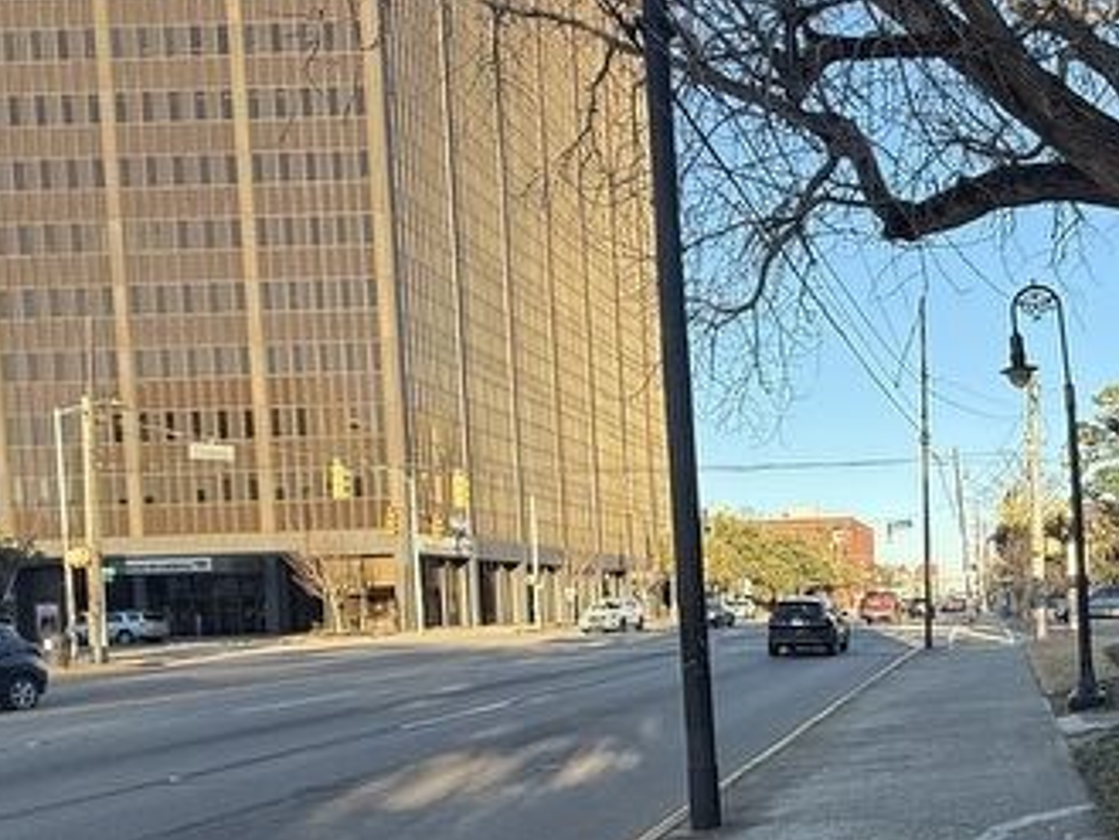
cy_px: 650
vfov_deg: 40.4
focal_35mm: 34
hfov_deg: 48.1
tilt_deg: -1.6
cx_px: 1014
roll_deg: +1.8
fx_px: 1099
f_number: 2.2
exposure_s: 1/531
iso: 50
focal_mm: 2.22
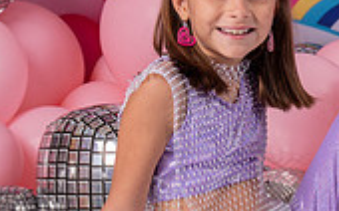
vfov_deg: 9.9
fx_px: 1219
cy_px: 170
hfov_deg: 15.4
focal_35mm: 132
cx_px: 377
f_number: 4
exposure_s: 1/125
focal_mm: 38
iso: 80
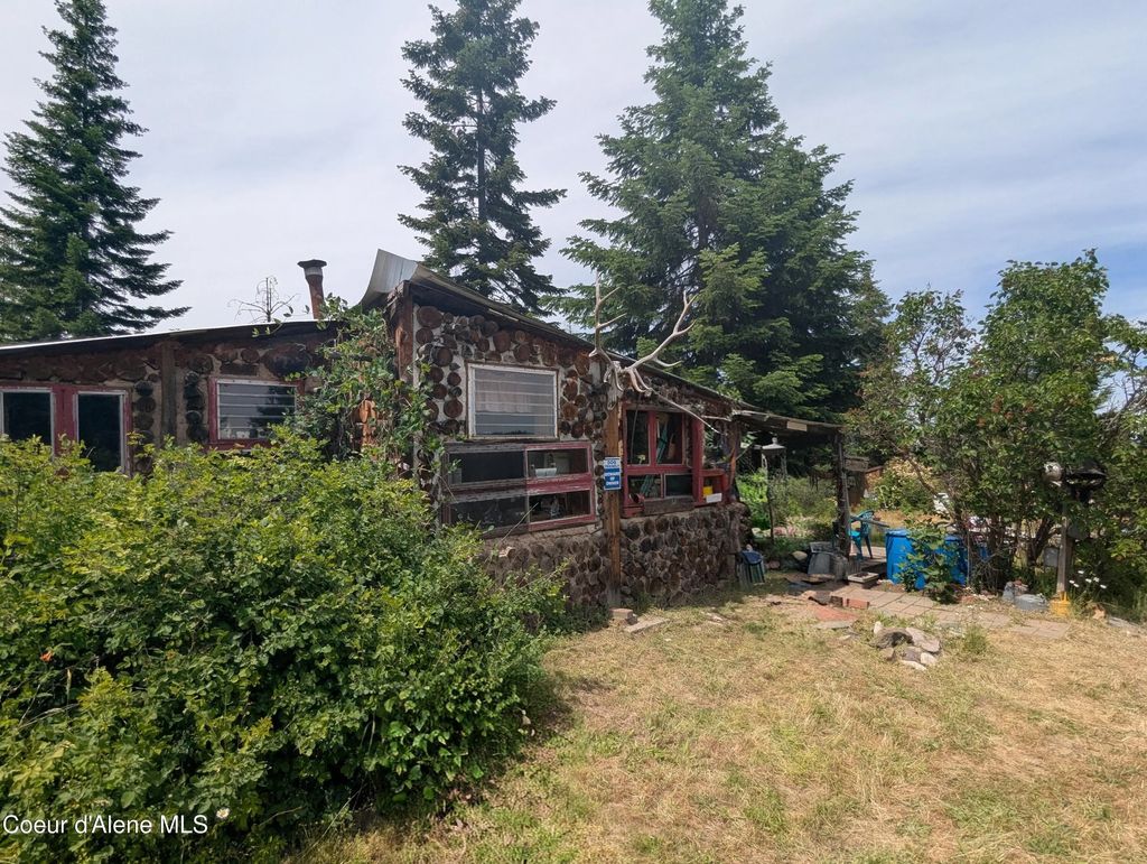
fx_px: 531
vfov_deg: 78.2
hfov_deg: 94.4
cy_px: 432
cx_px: 574
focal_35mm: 16
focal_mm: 2.35
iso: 51
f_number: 2.2
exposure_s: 1/1603
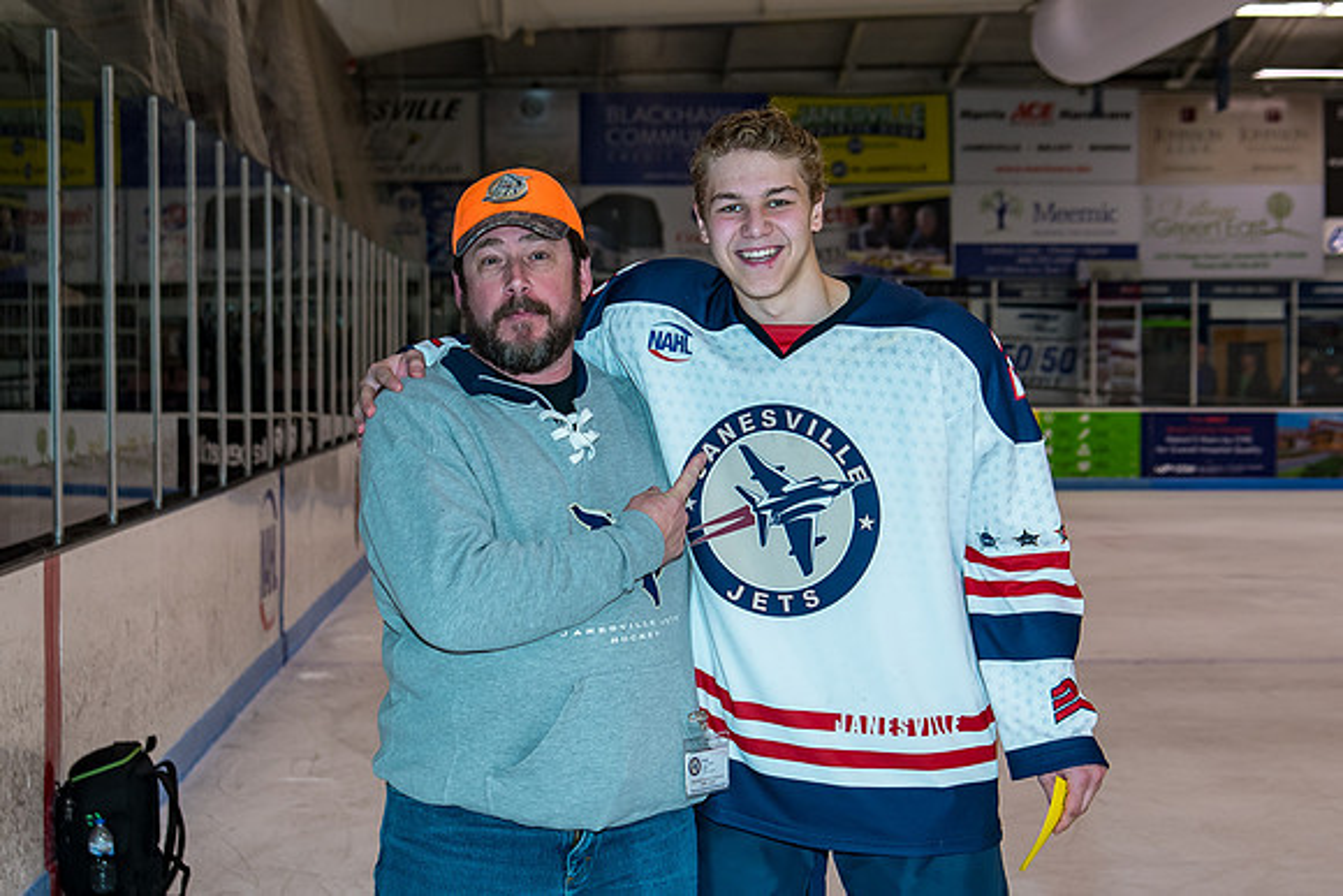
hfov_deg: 22.6
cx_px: 705
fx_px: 3359
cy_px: 464
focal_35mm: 90
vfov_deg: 15.2
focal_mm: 46
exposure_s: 1/200
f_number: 4.5
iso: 200
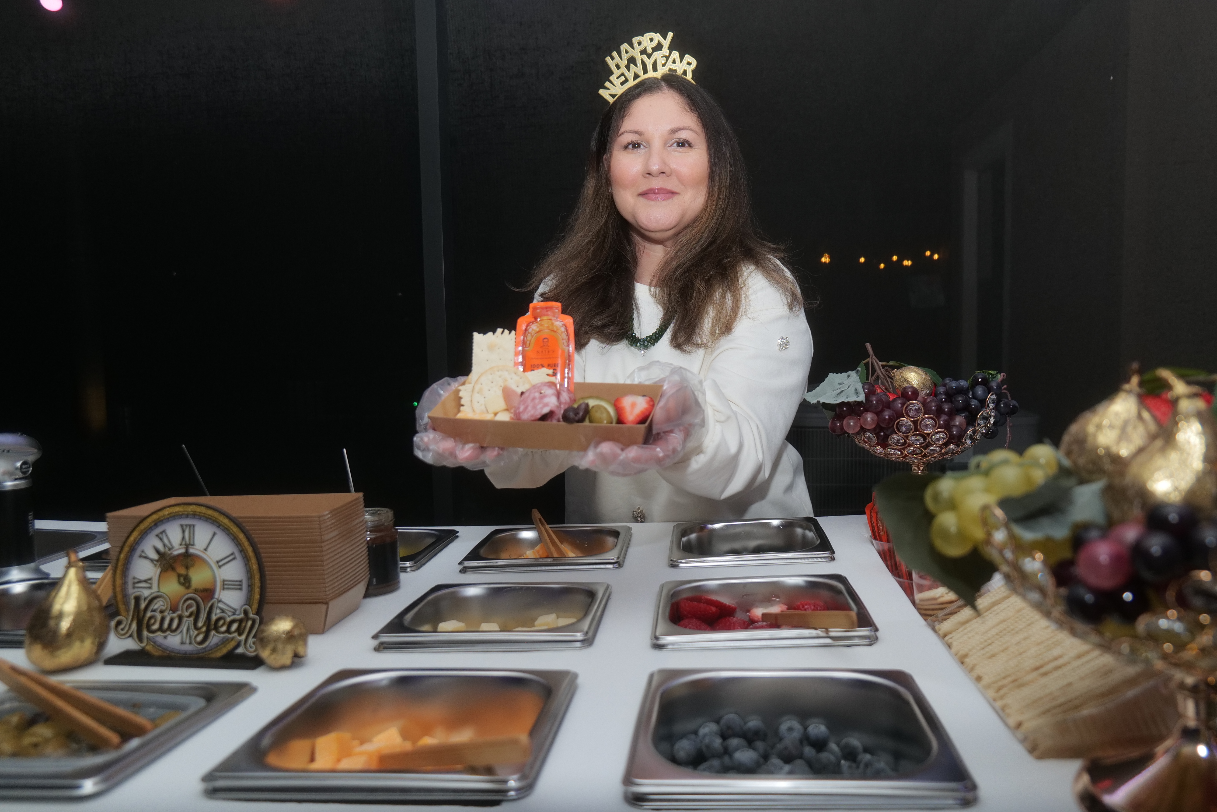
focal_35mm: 23
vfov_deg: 55.1
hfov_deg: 75.9
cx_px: 671
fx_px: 777
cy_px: 396
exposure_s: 1/320
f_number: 4
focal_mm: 20
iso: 1600
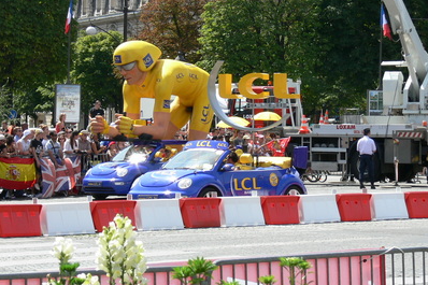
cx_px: 214
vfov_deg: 8.5
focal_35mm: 161
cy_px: 128
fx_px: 1913
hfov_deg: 12.8
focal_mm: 20.5
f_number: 5.6
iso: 80
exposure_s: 1/200
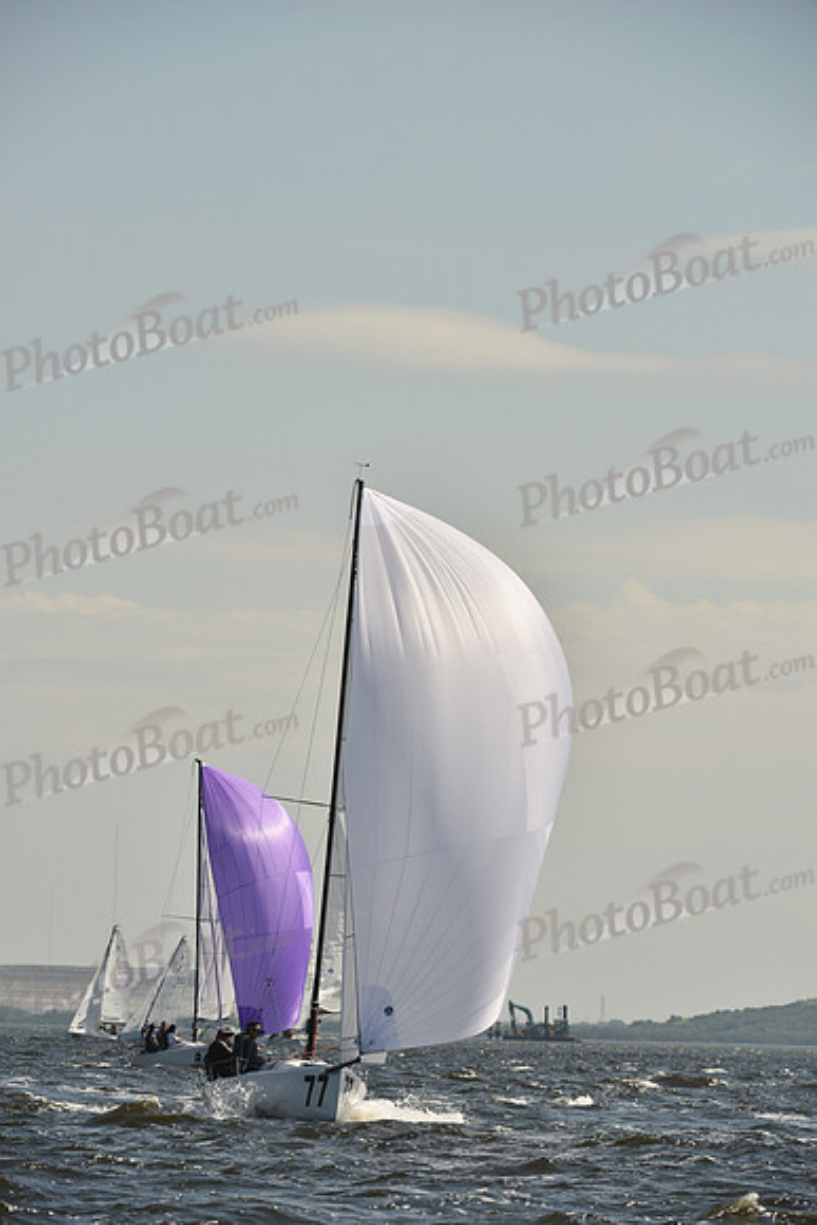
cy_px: 612
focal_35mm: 260
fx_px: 8845
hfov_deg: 5.3
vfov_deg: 7.9
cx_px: 408
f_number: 8
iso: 250
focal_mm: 260
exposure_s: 1/1250
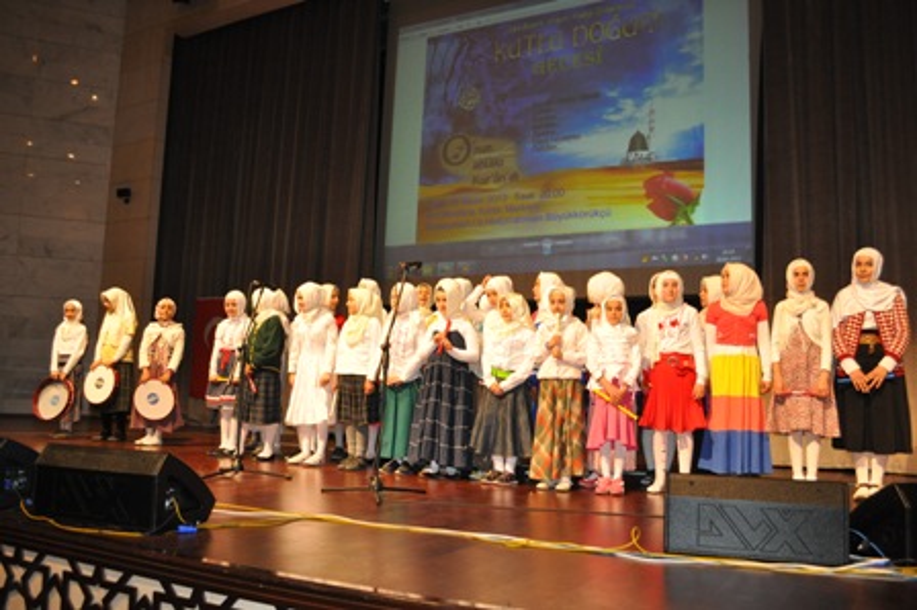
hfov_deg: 62.0
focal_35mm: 30
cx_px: 458
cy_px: 305
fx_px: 764
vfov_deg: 43.5
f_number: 3.8
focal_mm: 20
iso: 800
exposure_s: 1/60
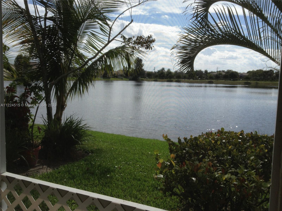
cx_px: 141
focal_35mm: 35
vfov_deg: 40.7
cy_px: 106
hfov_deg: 52.6
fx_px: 285
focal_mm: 4.28
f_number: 2.4
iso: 50
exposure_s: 1/2045
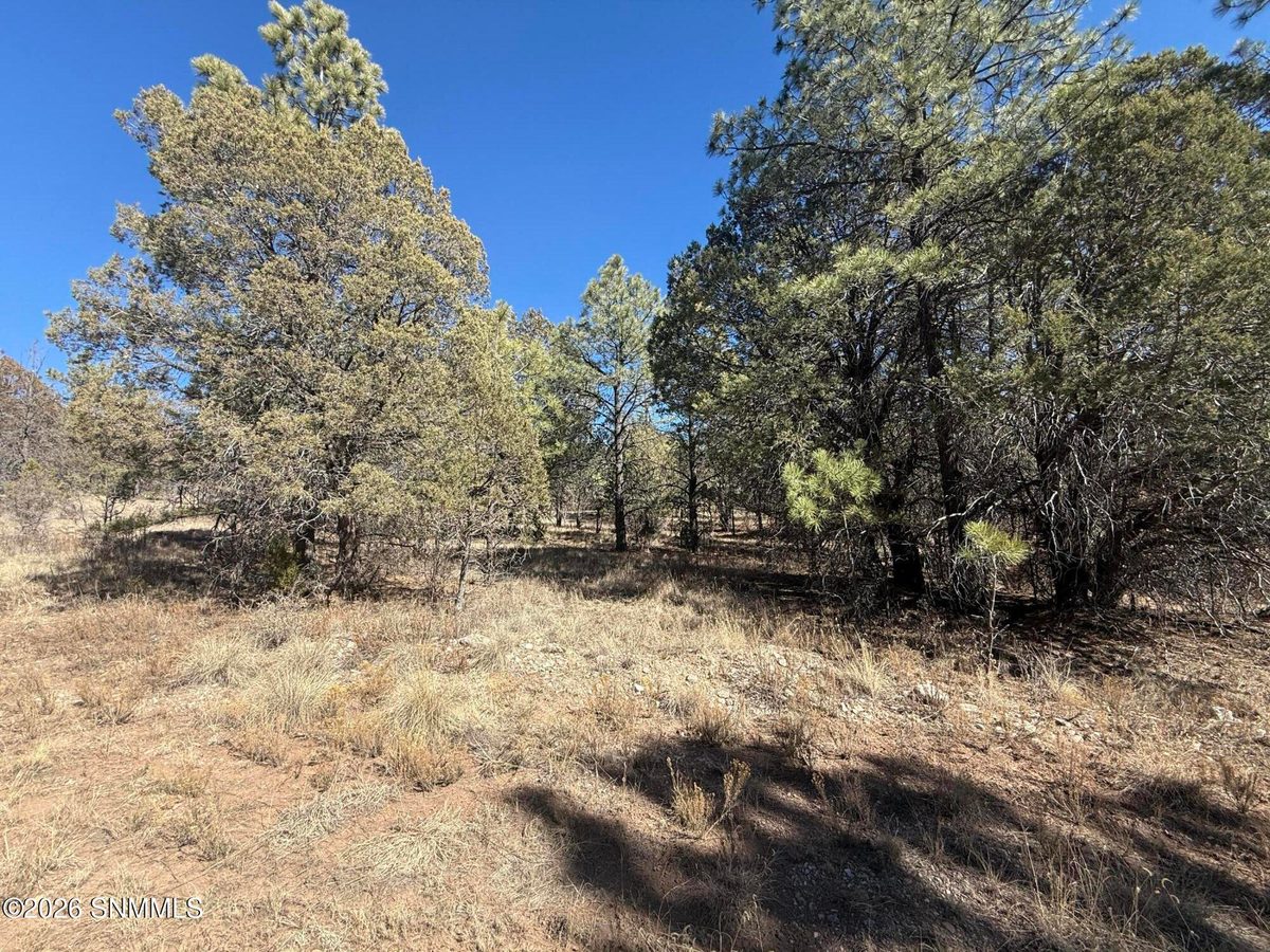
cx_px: 635
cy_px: 476
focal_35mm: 14
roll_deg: +1.1
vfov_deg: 85.7
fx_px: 514
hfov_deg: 102.1
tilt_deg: +5.1
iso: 50
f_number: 2.2
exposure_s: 1/985
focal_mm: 2.22
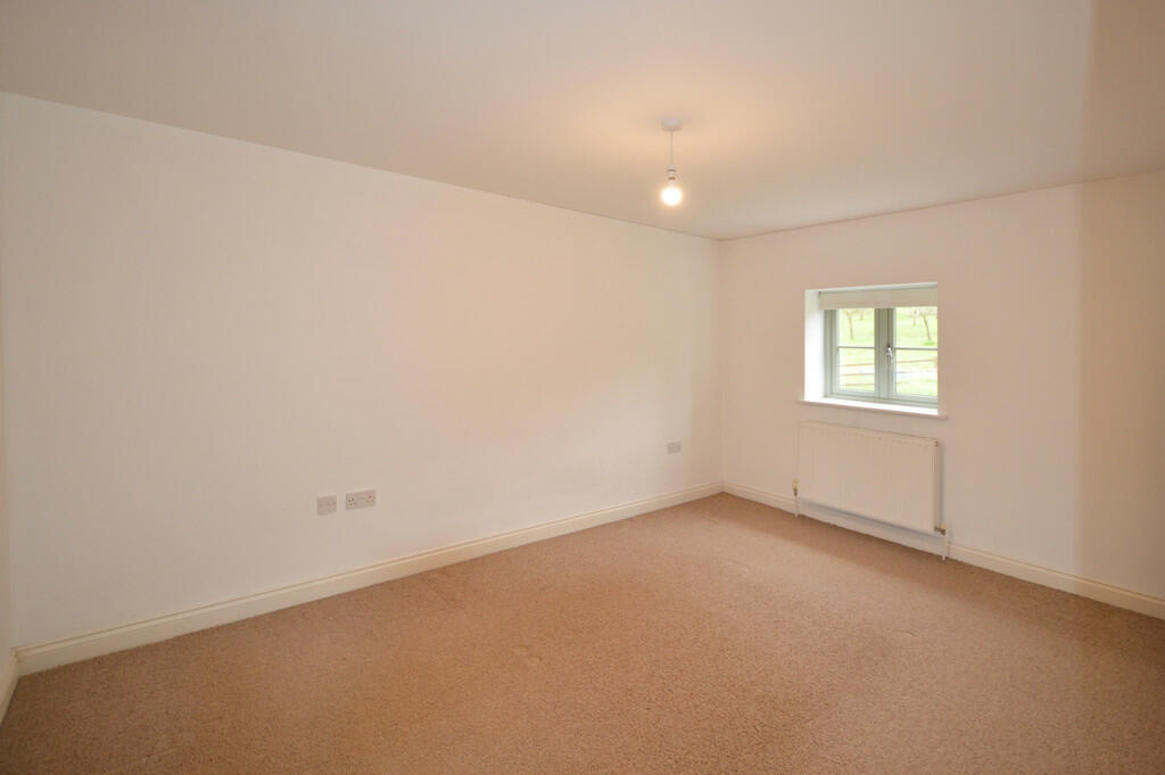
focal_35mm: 15
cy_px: 388
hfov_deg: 100.4
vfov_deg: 77.2
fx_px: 485
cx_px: 582
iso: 400
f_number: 4
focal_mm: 10
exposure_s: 1/60
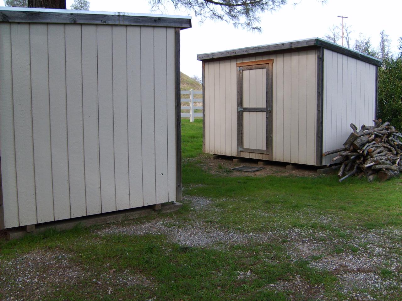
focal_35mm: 35
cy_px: 150
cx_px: 201
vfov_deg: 40.7
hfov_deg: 52.6
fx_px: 406
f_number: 2.8
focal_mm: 5.8
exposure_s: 1/350
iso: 50
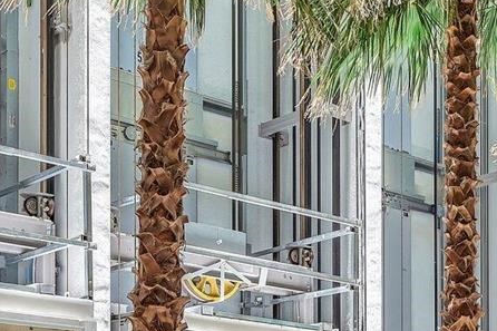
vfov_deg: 16.0
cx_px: 480
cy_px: 483
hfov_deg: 24.7
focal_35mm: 79
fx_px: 1090
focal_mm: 22
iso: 200
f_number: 8
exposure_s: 1/20
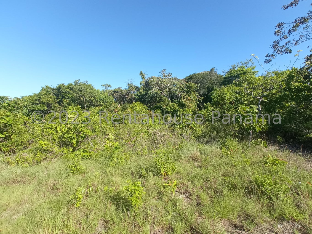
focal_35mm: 15
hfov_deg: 98.2
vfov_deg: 81.8
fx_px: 135
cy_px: 117
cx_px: 156
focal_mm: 1.65
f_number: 2.2
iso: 111
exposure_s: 1/643
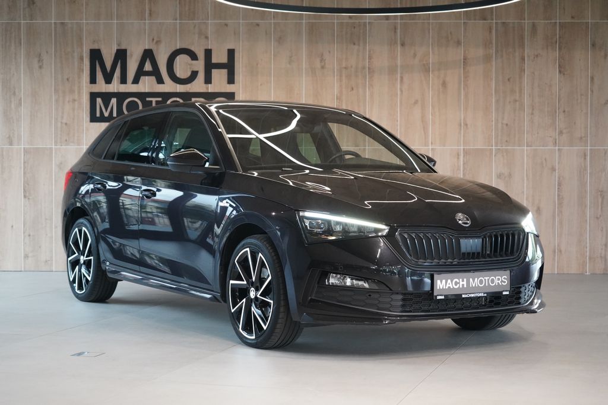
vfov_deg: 20.3
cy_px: 202
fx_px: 1132
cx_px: 304
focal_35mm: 67
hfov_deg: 30.1
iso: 6400
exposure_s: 1/160
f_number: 5.6
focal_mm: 67
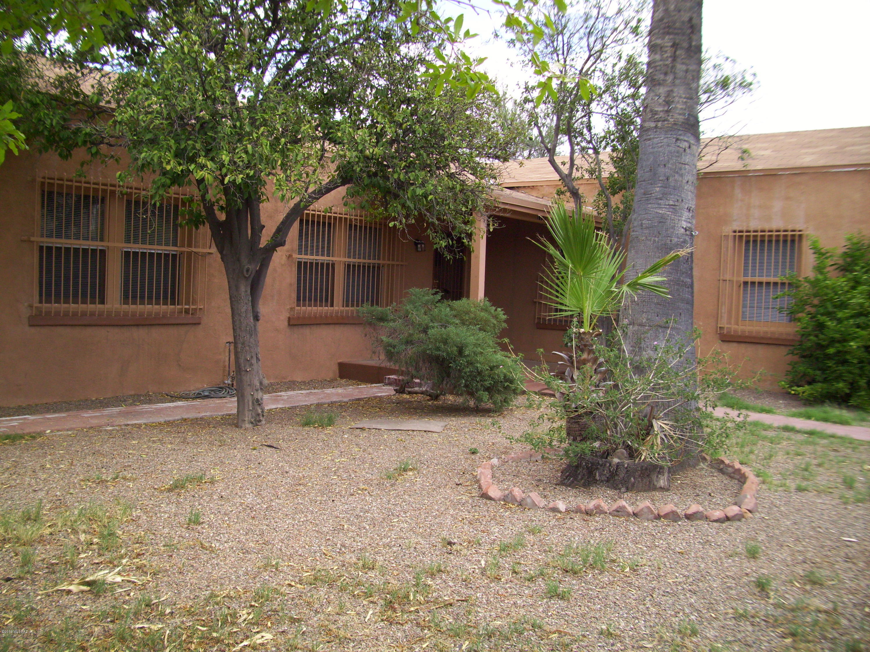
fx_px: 804
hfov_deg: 56.8
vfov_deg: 44.2
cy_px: 326
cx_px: 435
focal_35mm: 32
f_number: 2.9
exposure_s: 1/320
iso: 80
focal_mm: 5.7
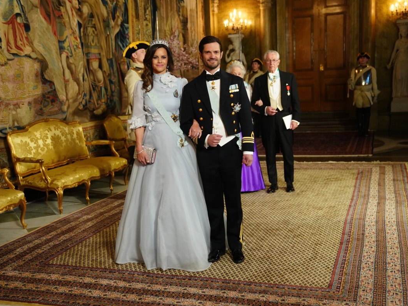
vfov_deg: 32.2
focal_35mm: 45
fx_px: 530
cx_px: 193
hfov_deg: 42.1
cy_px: 153
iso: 4000
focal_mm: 41
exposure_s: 1/250
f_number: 2.8
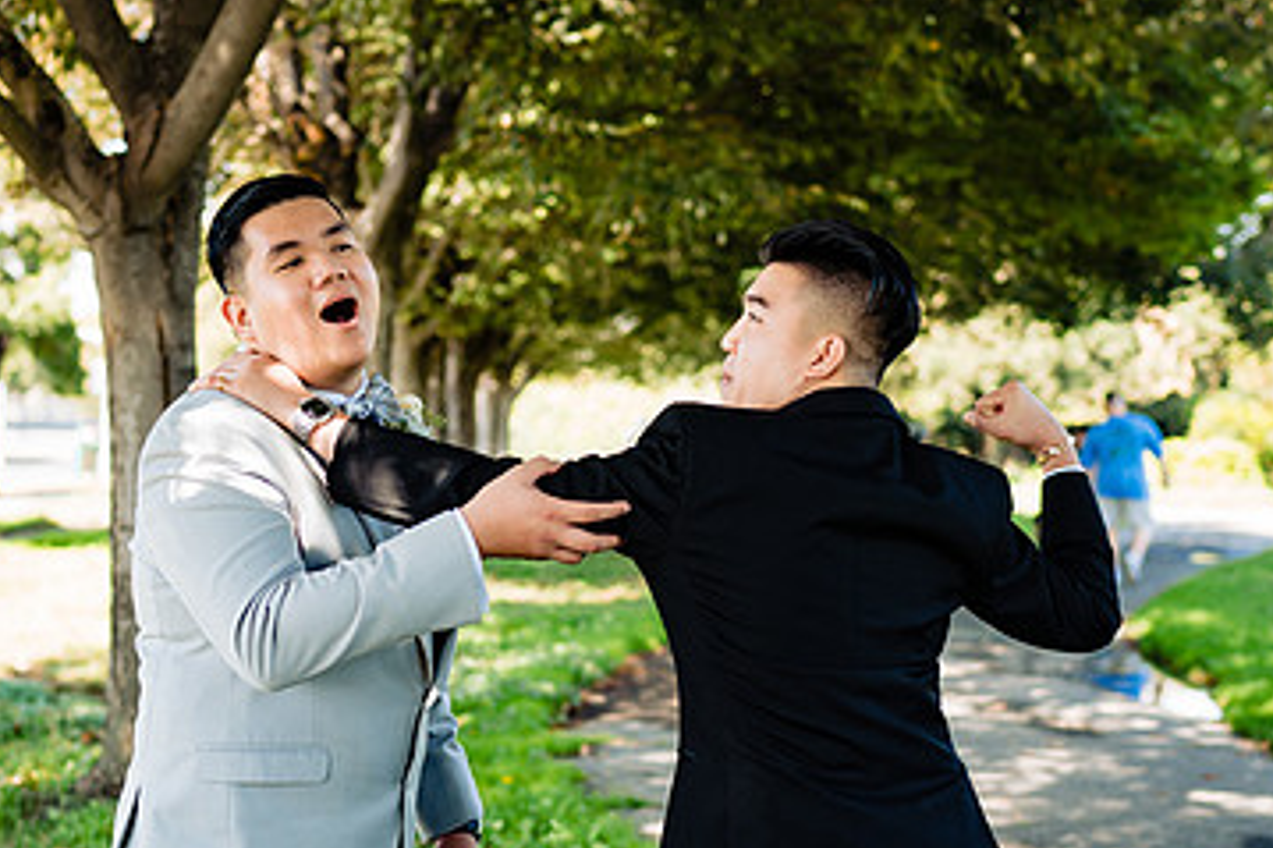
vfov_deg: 20.9
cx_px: 520
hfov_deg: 30.9
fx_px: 2297
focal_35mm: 65
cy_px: 514
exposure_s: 1/200
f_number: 2
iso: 100
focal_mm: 35
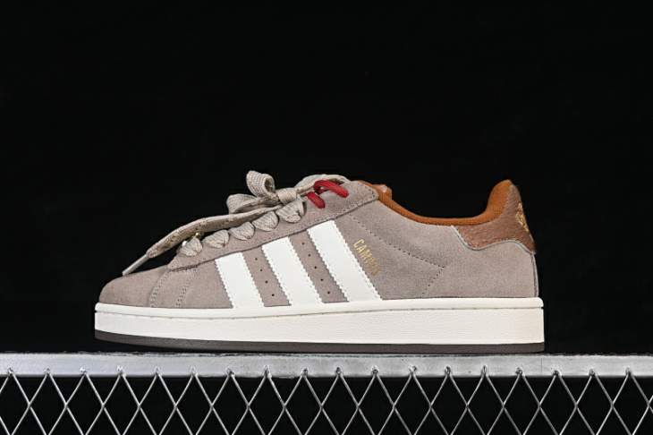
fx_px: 1360
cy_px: 218
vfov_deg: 18.2
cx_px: 326
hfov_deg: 27.0
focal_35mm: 75
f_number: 8
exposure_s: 1/80
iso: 160
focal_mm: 50
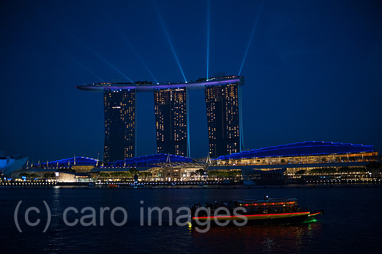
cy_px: 127
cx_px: 191
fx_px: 371
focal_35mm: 35
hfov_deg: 54.5
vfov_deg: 37.8
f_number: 2.8
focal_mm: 35
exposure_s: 1/60
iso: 1600
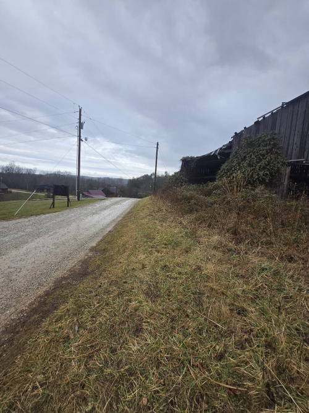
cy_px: 206
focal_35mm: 13
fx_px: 155
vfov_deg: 106.2
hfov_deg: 89.9
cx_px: 154
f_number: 2.2
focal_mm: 1.7
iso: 25
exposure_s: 1/222
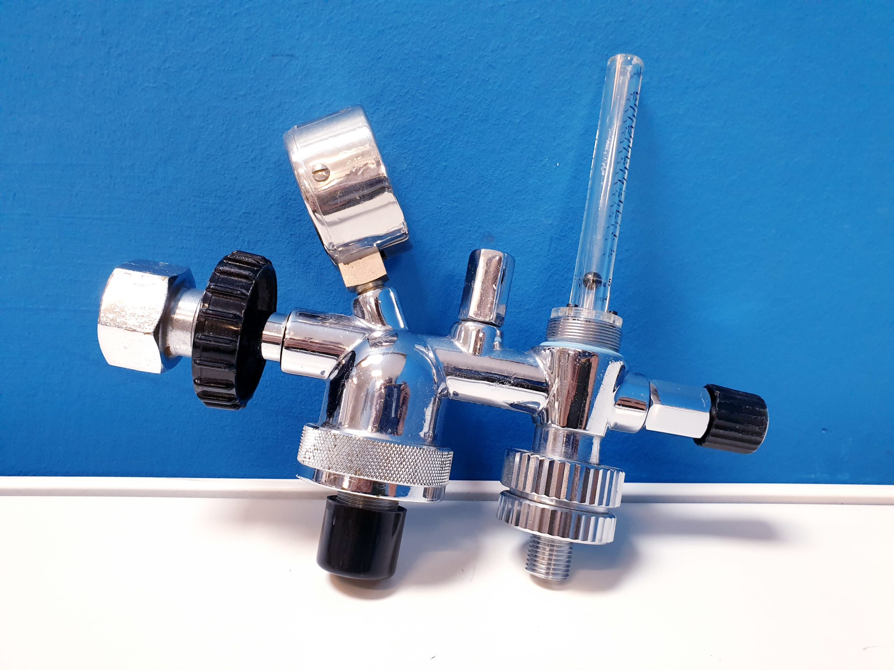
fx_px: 671
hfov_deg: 67.3
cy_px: 335
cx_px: 447
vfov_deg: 53.1
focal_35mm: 26
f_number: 2.4
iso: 320
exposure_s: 1/50
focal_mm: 4.3
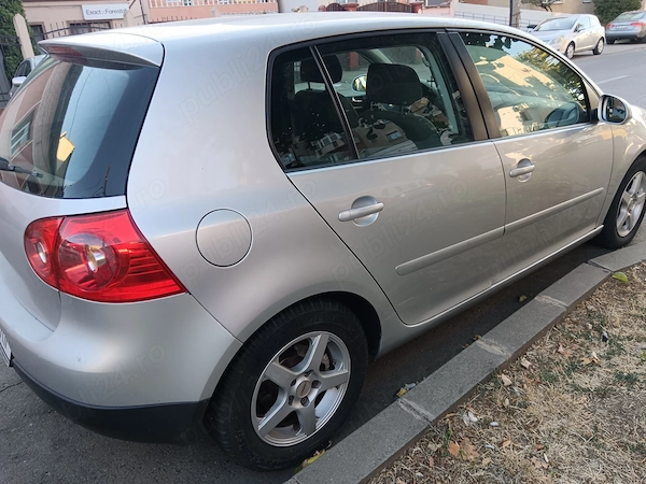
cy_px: 242
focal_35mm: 27
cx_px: 323
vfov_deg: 51.4
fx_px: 504
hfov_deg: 65.3
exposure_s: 1/100
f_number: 1.9
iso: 225
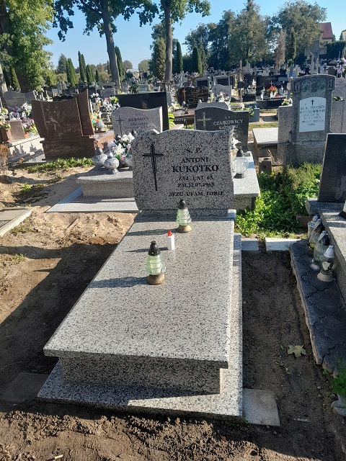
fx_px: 360
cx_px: 173
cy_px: 230
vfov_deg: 65.3
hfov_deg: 51.4
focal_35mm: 27
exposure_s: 1/206
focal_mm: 4
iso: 40
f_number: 1.8
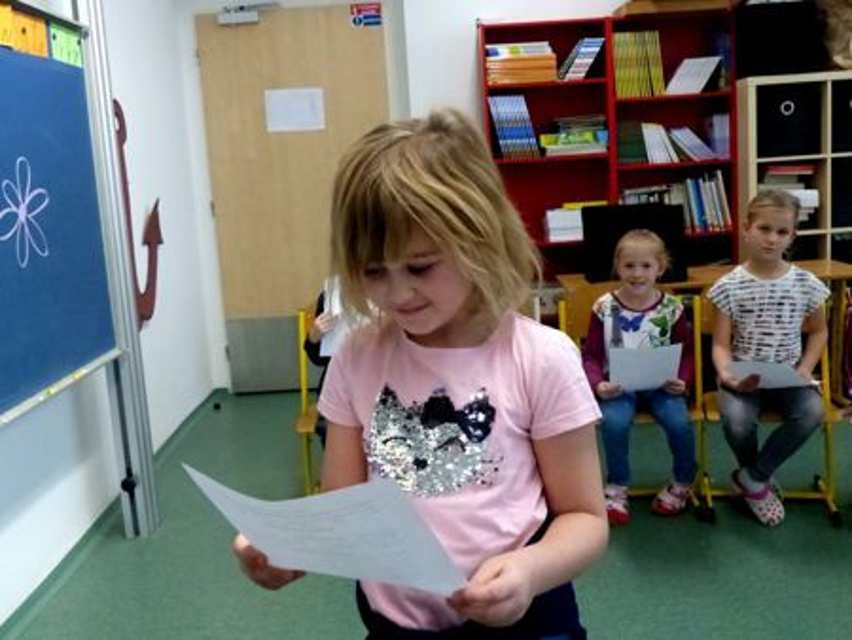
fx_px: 887
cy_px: 320
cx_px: 426
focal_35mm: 36
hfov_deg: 51.3
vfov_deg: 39.7
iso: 800
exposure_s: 1/250
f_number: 2.8
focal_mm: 6.3
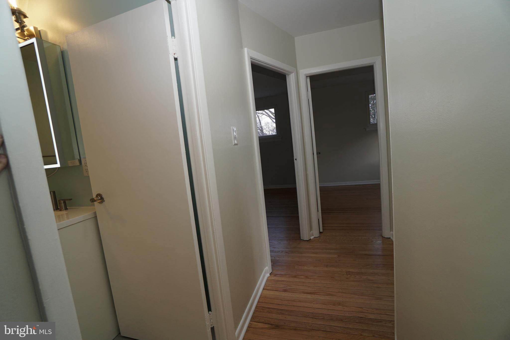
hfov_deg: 100.4
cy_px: 170
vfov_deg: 77.3
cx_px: 255
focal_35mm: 15
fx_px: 212
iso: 320
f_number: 4
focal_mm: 10
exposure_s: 1/160
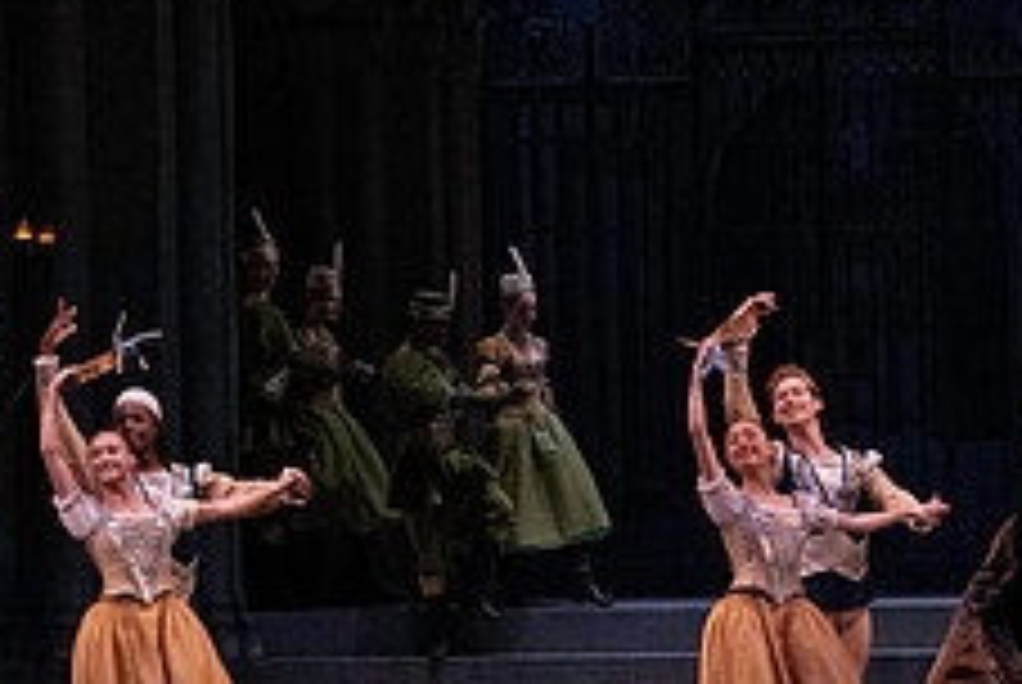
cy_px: 299
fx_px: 6453
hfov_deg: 9.1
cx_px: 590
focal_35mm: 227
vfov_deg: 6.1
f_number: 7.1
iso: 12800
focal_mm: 89
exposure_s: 1/400
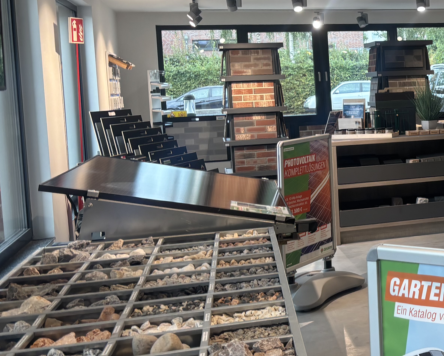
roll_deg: +2.0
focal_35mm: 61
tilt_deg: -4.6
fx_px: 802
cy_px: 124
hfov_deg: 28.0
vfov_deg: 24.9
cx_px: 499
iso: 64
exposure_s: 1/100
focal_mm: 5.96
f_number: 1.6
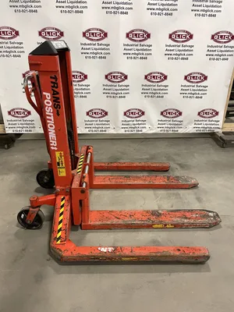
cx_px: 117
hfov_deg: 53.1
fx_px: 234
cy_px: 156
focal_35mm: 26
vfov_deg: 67.3
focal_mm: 4.2
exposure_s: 1/60
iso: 250
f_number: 1.6
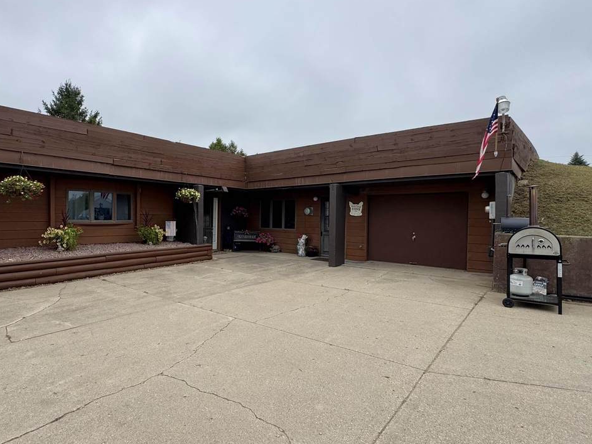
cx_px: 254
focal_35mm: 19
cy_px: 223
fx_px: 325
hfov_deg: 84.1
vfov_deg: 68.7
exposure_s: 1/899
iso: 50
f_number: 2.2
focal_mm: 2.22
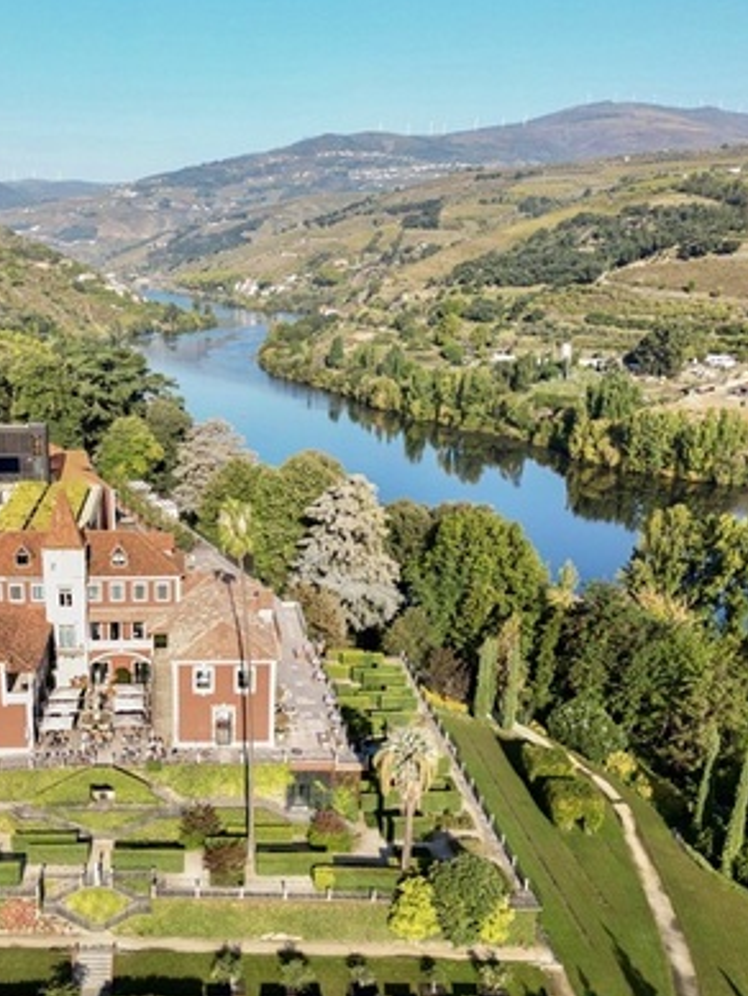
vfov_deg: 49.5
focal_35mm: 37
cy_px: 638
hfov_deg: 37.9
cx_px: 207
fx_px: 1065
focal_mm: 6.72
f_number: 1.7
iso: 100
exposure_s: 1/640
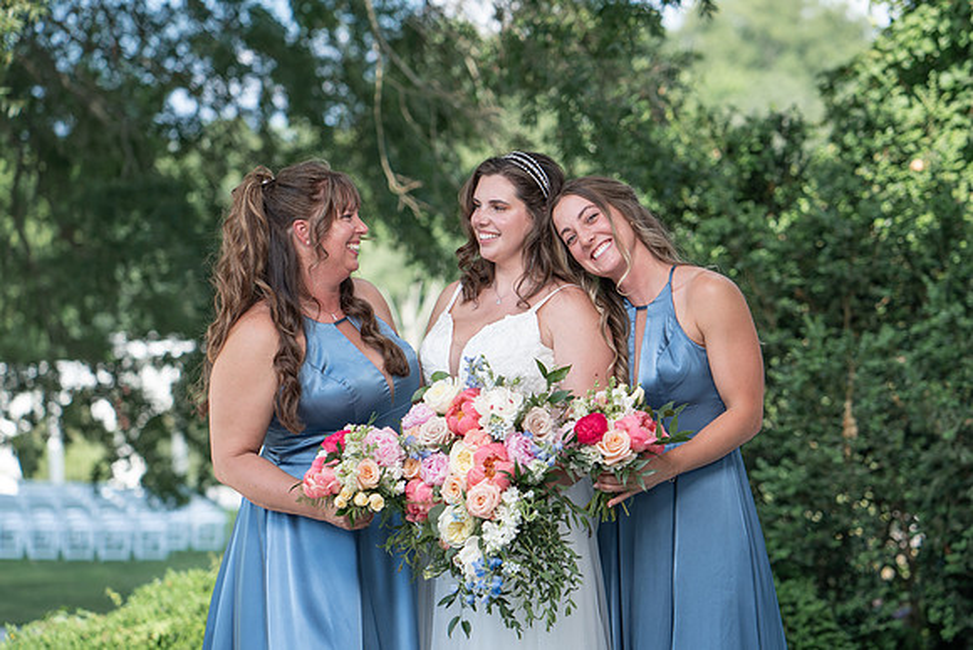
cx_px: 499
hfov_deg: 22.7
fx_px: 2421
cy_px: 321
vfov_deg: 15.3
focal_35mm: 90
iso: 64
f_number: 2.8
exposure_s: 1/500
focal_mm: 85
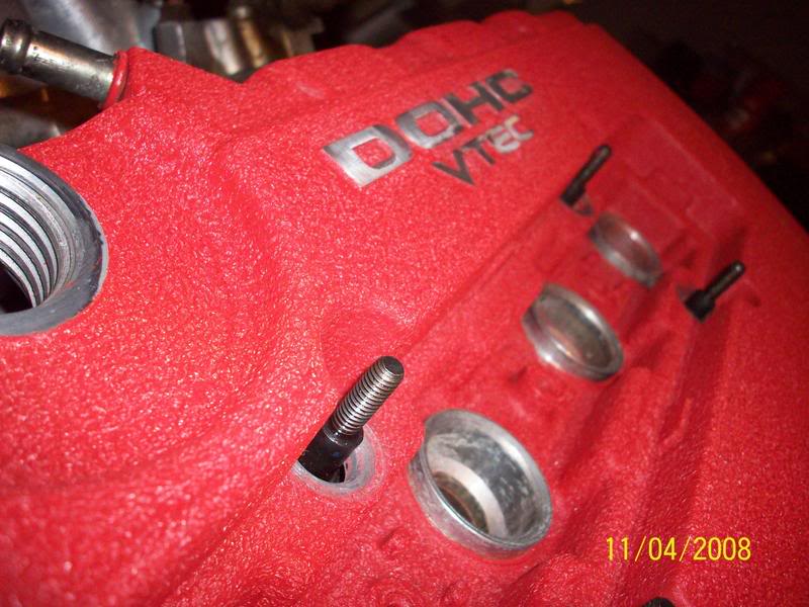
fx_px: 865
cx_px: 404
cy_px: 304
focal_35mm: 37
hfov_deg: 50.1
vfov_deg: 38.7
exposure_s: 1/64
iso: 160
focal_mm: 6.2
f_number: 2.8
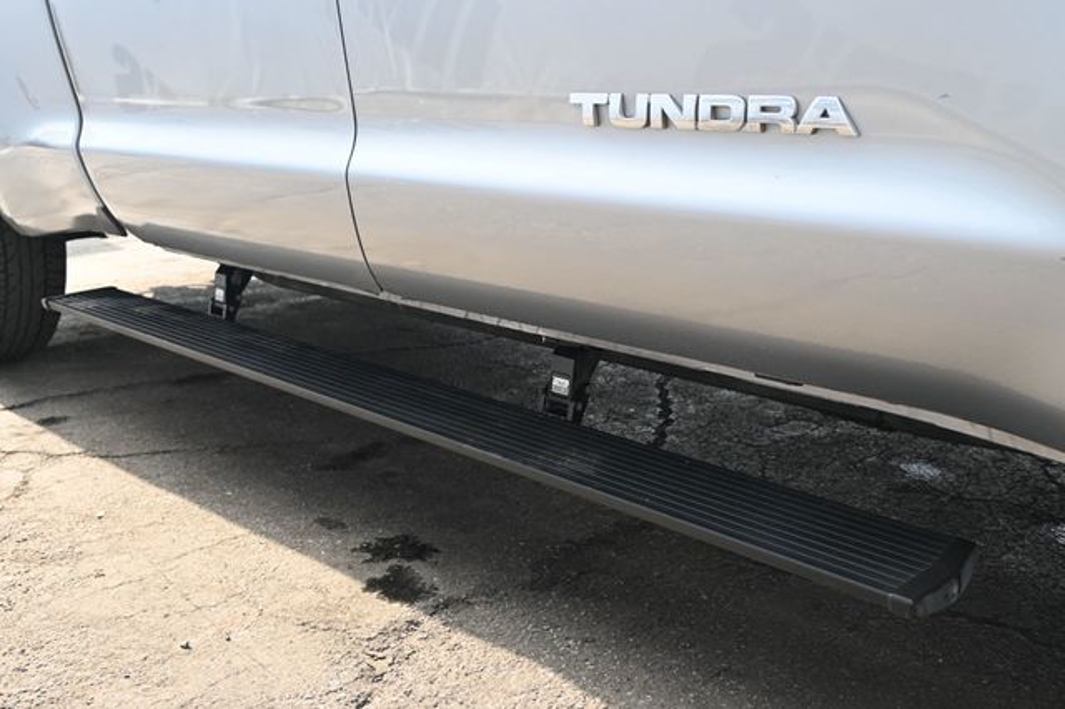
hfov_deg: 55.1
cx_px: 532
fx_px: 1020
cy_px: 354
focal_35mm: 34
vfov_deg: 38.3
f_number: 4.2
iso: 400
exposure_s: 1/200
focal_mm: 23
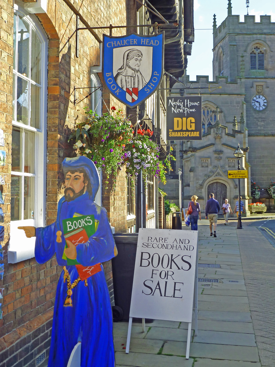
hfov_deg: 28.0
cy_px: 184
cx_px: 138
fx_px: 551
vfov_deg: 36.8
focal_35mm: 52
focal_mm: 8.5
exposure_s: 1/200
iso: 80
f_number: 3.8
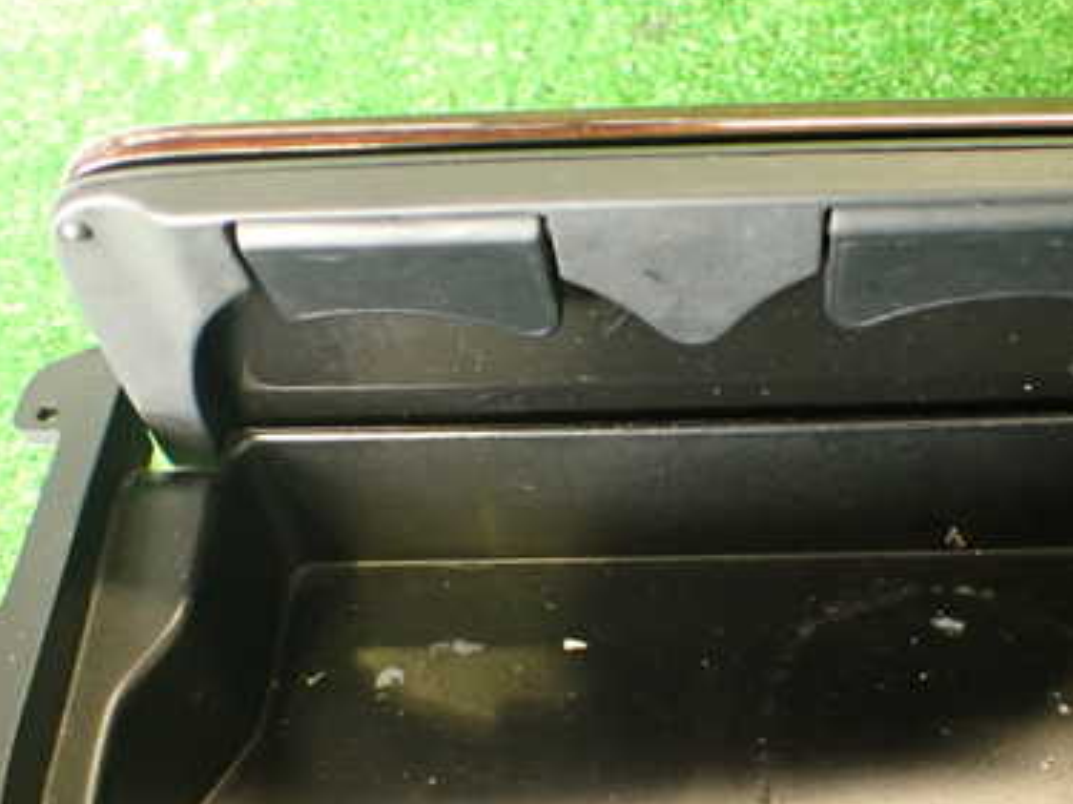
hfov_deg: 39.2
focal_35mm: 48
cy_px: 535
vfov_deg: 30.0
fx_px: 1487
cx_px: 712
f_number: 2.3
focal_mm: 5.4
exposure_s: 1/30
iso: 500
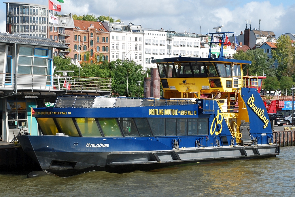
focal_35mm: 87
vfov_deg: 15.7
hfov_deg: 23.4
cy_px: 98
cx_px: 148
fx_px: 714
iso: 200
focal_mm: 58
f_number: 10
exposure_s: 1/250
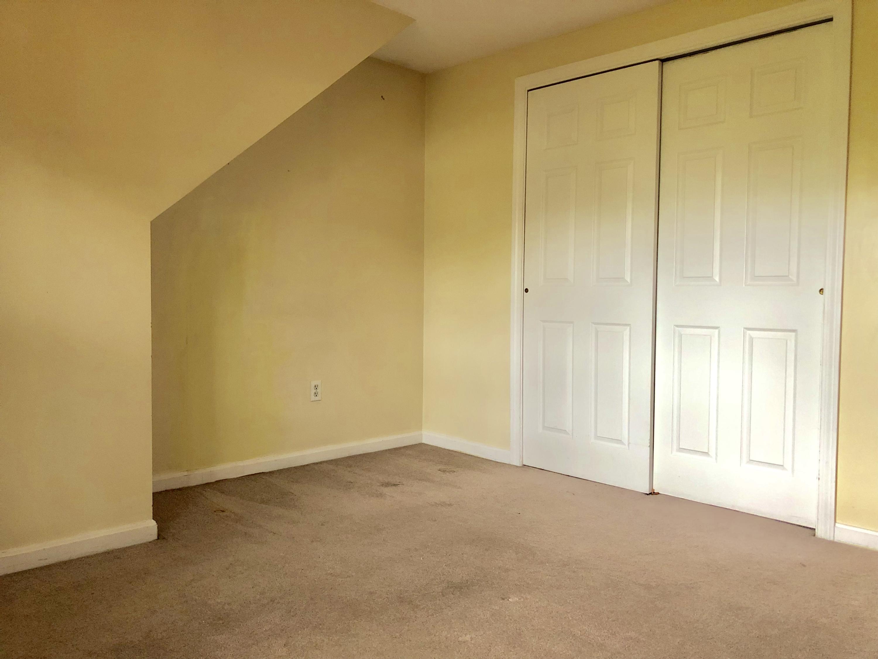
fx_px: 710
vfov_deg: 49.7
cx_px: 439
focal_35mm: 28
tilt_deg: -2.0
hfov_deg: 63.4
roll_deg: -0.3
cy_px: 330
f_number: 1.8
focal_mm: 4
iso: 64
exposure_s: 1/15
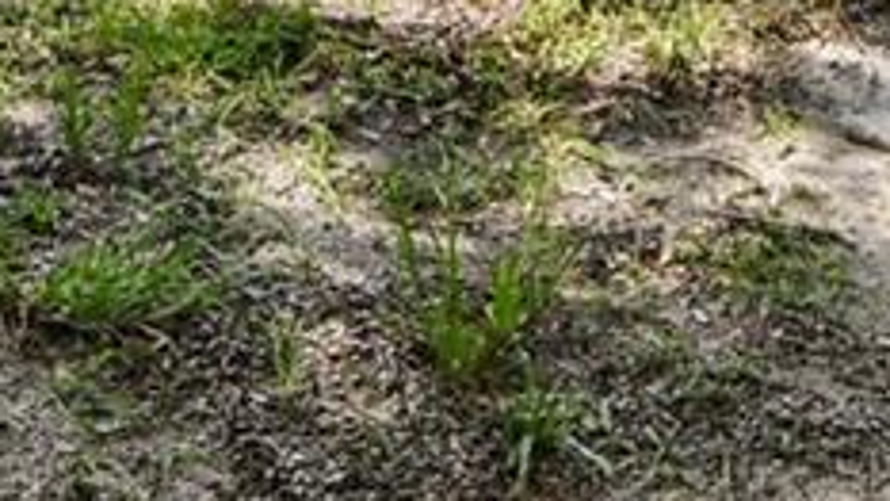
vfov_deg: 9.7
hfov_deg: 19.8
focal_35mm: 108
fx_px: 2548
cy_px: -753
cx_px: 401
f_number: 7.1
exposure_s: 1/320
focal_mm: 10
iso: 100
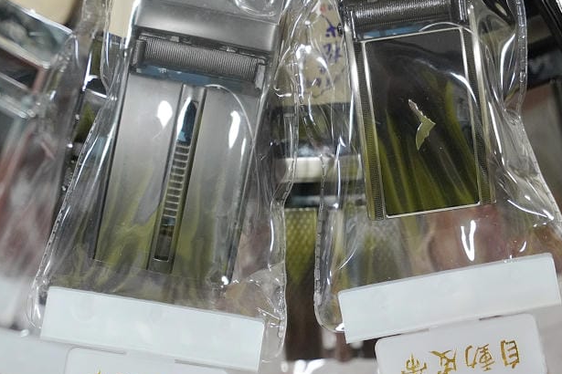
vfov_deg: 11.5
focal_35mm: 119
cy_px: 197
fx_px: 1858
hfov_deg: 17.2
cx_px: 277
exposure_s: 1/160
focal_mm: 61
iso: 4000
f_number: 2.8
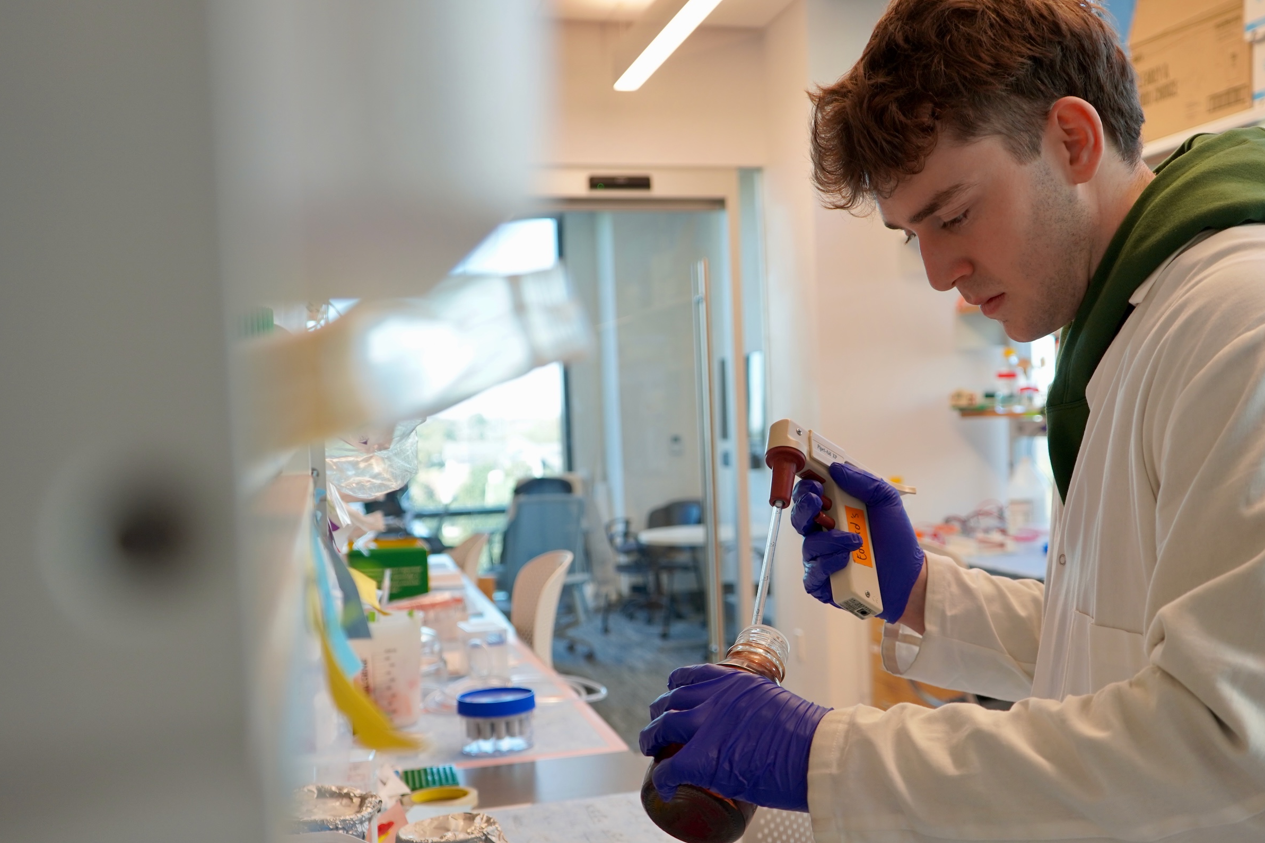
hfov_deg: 49.2
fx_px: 1370
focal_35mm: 39
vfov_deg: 34.1
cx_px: 772
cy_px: 487
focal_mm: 31
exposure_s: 1/160
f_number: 4
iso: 400
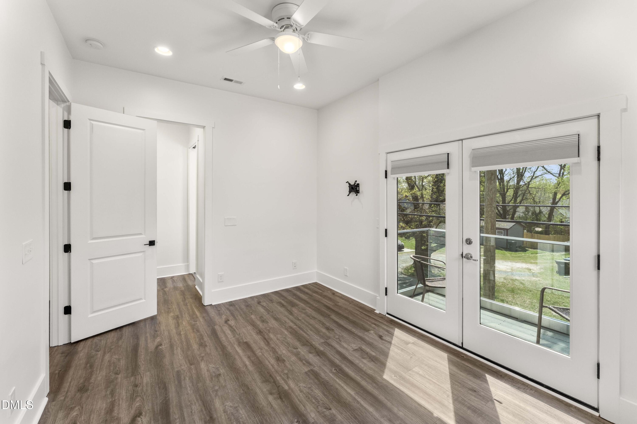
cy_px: 212
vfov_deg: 81.2
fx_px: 248
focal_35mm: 14
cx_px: 318
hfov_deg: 104.3
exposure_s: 1/10
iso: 800
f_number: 8
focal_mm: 14
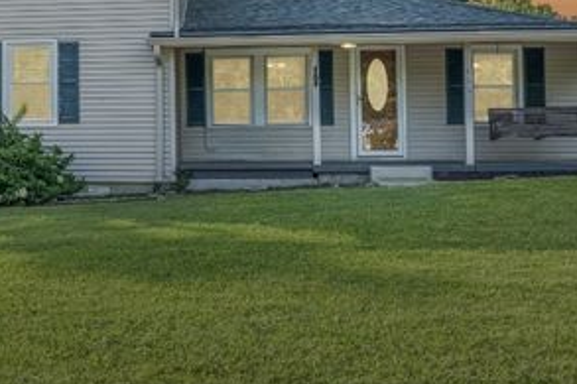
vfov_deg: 23.8
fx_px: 897
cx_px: 120
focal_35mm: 56
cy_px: 72
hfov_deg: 34.6
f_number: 4.5
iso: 500
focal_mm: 16
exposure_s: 1/320
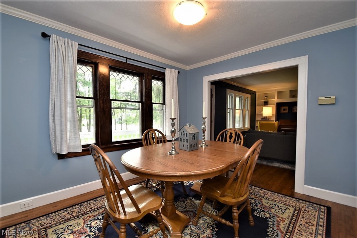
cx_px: 178
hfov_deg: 100.4
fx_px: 149
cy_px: 119
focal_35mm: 15
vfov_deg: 77.3
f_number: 9
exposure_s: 1/15
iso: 200
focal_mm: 10
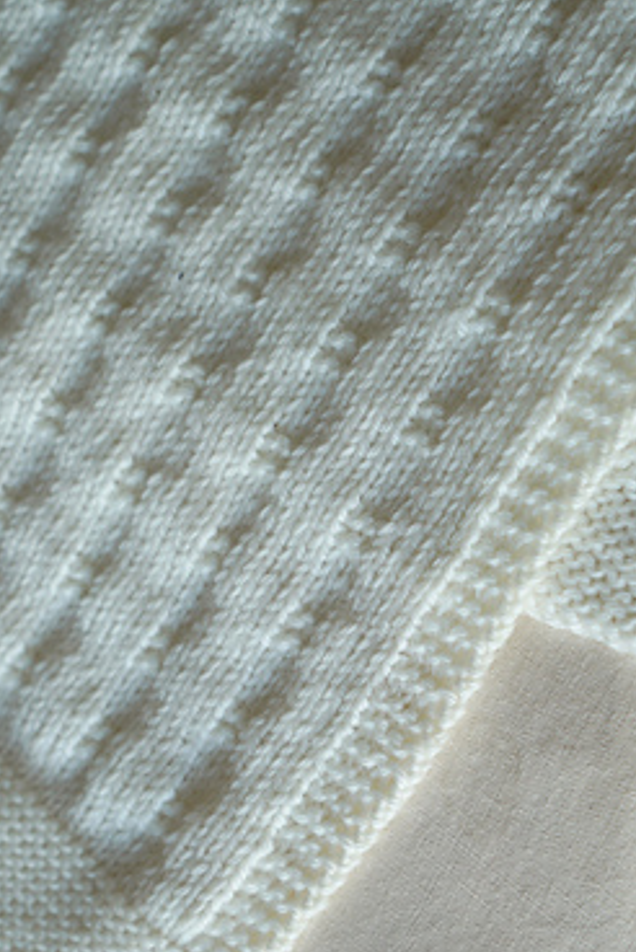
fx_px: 1746
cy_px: 649
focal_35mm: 66
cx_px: 427
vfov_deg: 30.2
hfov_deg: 20.6
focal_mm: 38
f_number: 4
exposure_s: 1/100
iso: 100
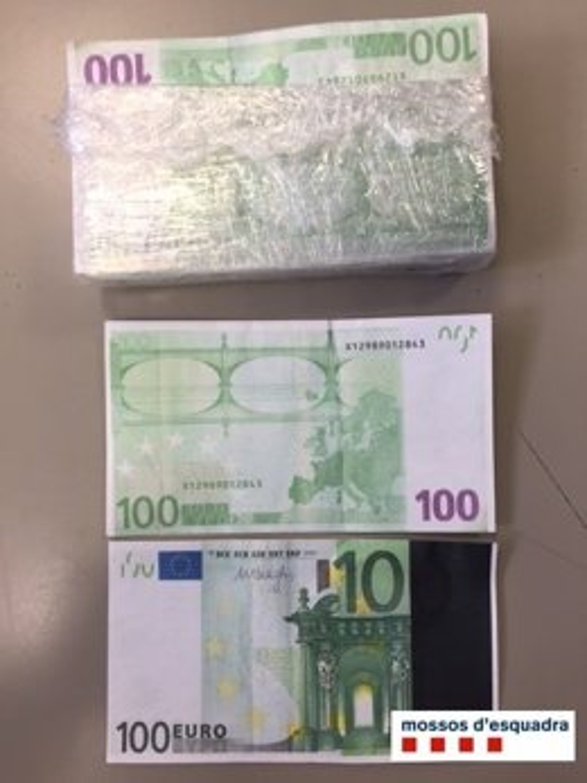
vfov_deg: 61.7
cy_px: 392
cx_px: 294
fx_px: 656
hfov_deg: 48.2
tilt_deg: -86.1
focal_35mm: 29
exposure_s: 1/50
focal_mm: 4.15
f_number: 2.2
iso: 40
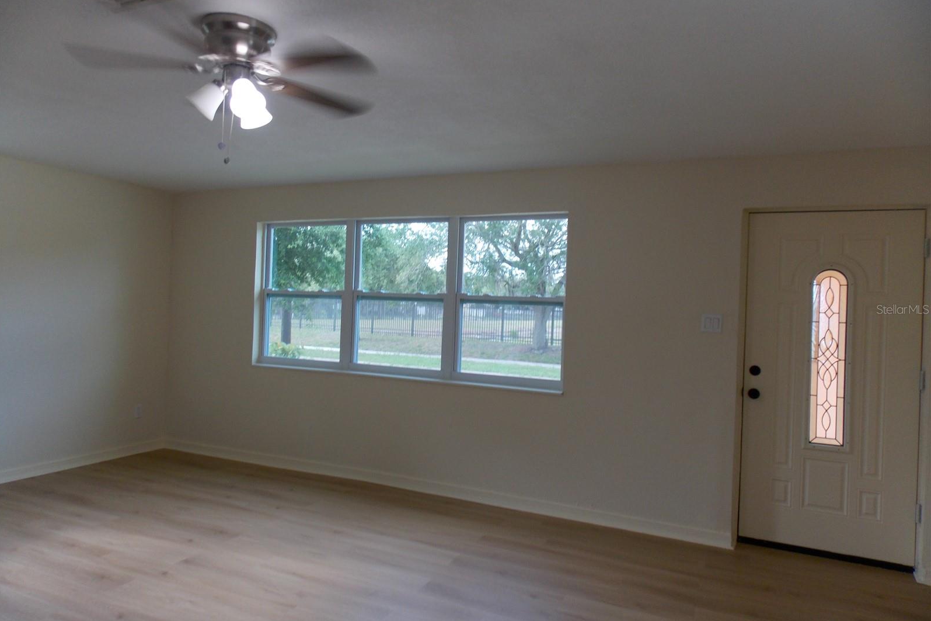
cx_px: 465
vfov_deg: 53.1
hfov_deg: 73.7
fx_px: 621
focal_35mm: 24
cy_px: 309
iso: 80
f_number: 3.1
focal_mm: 4
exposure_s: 1/50
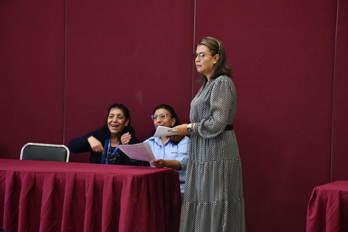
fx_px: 1160
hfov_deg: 17.1
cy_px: 116
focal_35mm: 120
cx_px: 174
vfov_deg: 11.4
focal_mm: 80
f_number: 7.1
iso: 4000
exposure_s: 1/60
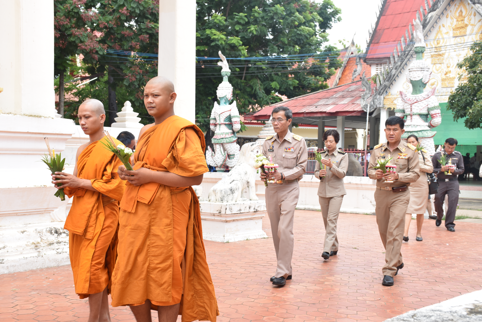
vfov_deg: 28.1
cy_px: 161
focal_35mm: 48
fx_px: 643
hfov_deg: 41.1
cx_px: 241
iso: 200
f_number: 8
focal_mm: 32
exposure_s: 1/250
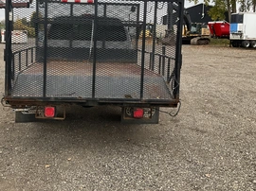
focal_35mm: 43
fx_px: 318
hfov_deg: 43.6
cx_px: 98
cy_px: 59
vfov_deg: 33.2
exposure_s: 1/276
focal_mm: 3
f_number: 1.8
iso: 25
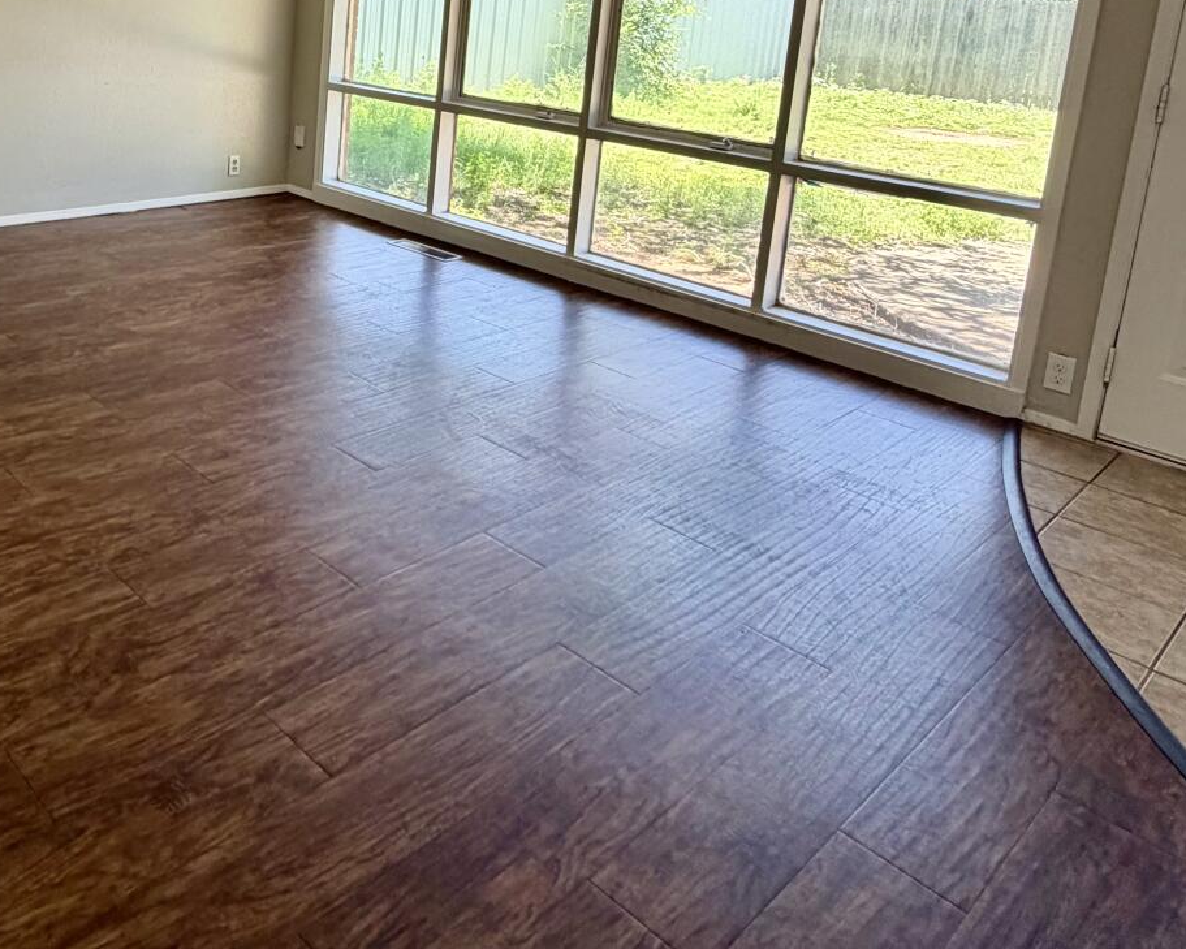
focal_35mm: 30
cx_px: 251
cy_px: 147
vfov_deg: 45.2
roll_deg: -3.2
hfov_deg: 55.0
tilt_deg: -9.6
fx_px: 1053
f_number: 2.2
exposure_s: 1/121
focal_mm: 2.22
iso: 80
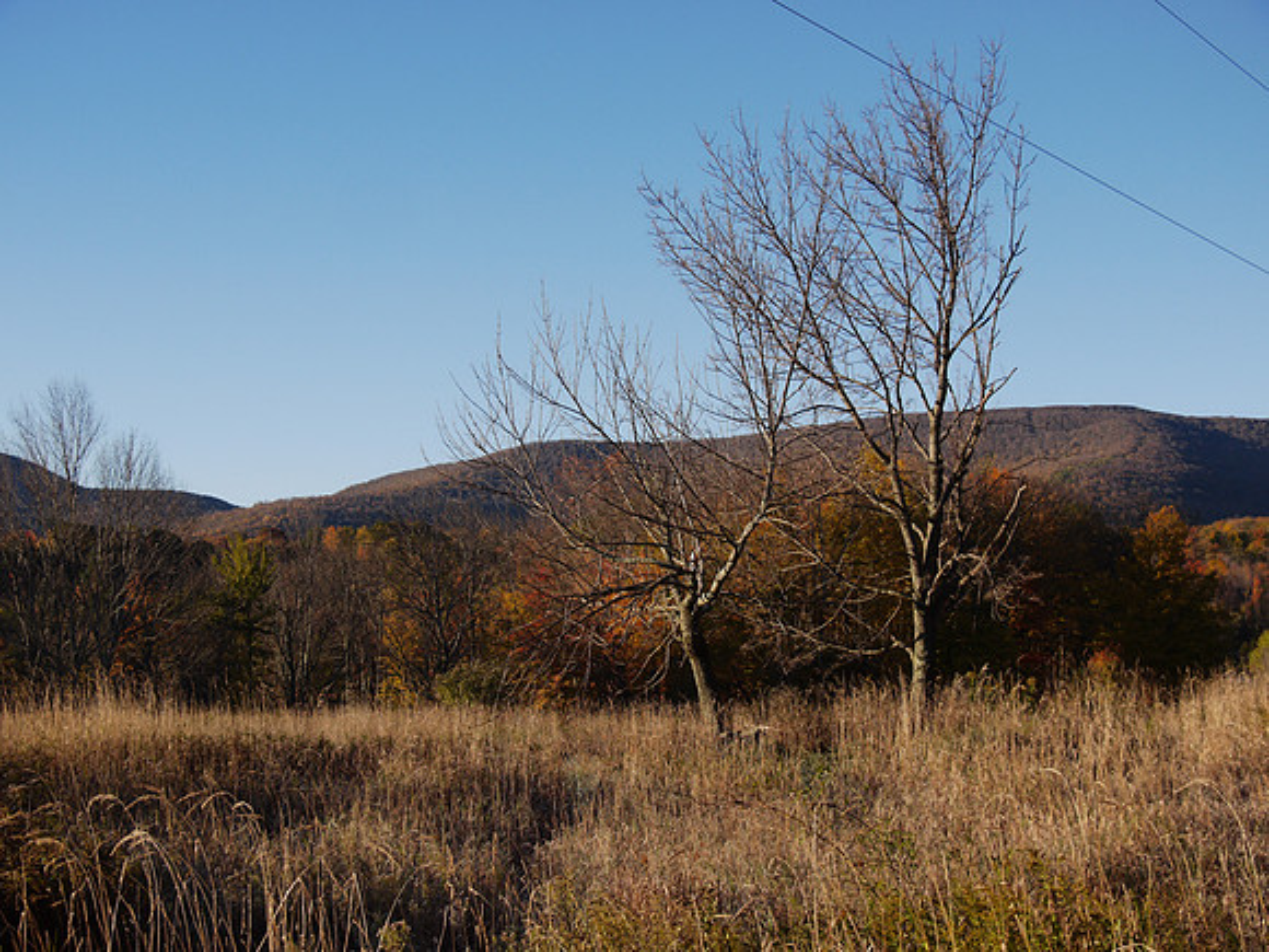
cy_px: 476
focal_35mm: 58
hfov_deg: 33.2
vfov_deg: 25.2
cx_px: 634
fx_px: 2126
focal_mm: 29
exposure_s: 1/500
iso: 100
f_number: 5
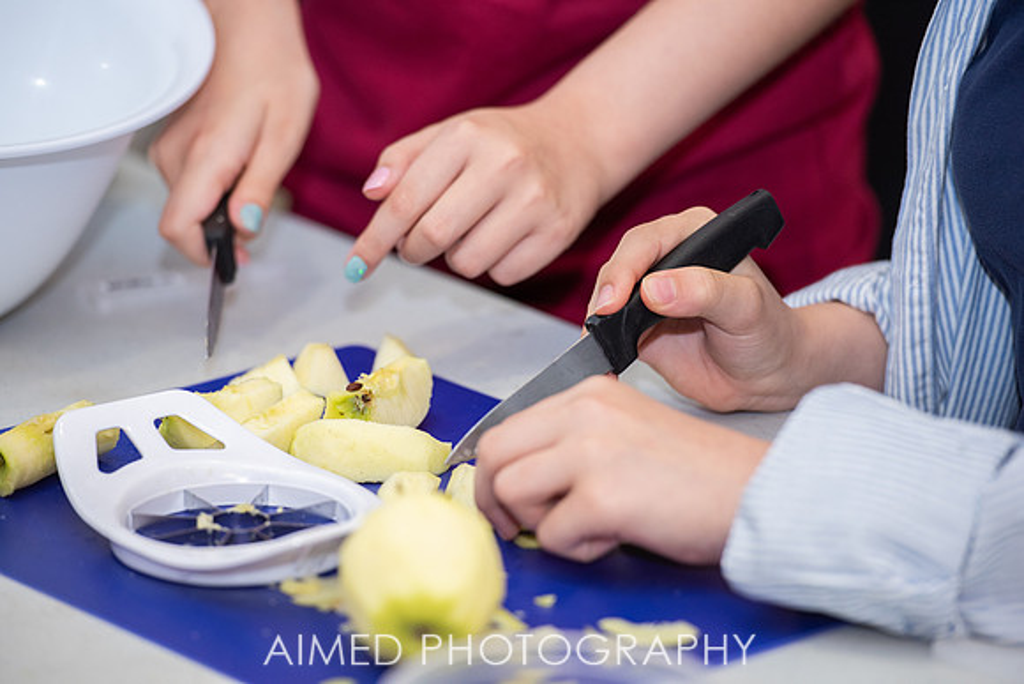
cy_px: 342
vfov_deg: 6.9
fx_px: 5690
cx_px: 512
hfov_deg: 10.3
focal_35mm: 200
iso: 640
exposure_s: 1/250
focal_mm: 200
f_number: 4
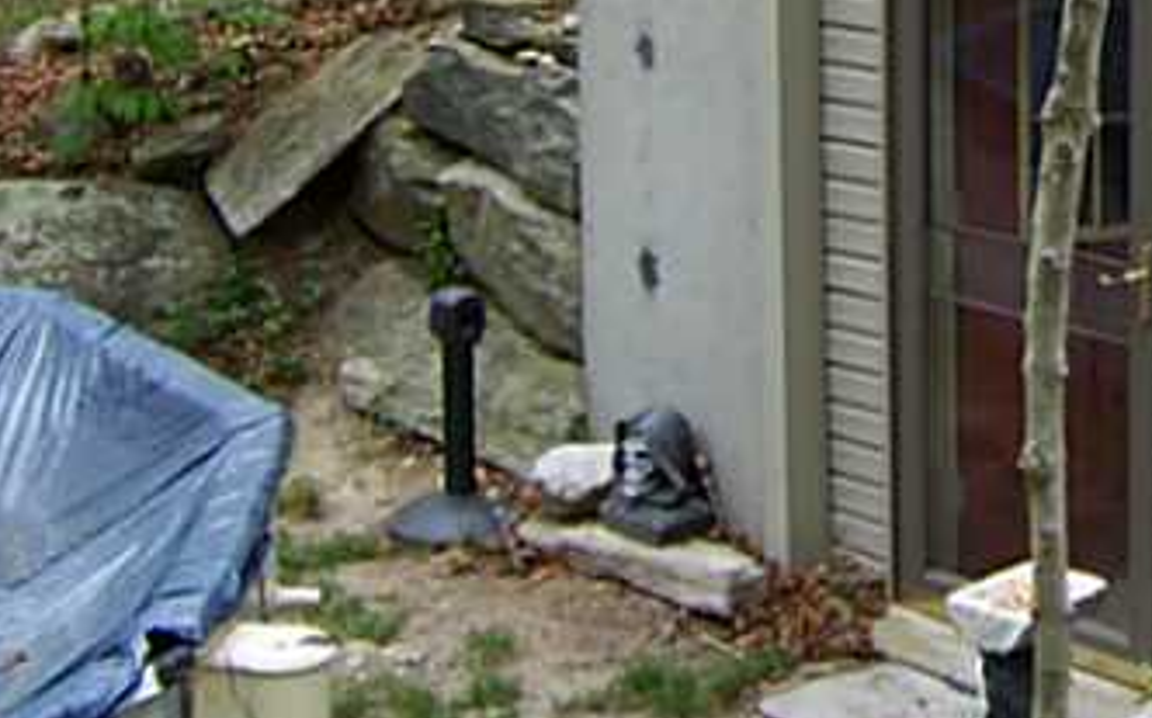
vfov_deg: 13.6
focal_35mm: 92
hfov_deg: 21.2
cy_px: -267
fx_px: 2886
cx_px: 1319
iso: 66
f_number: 2.8
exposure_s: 1/80
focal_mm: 5.85
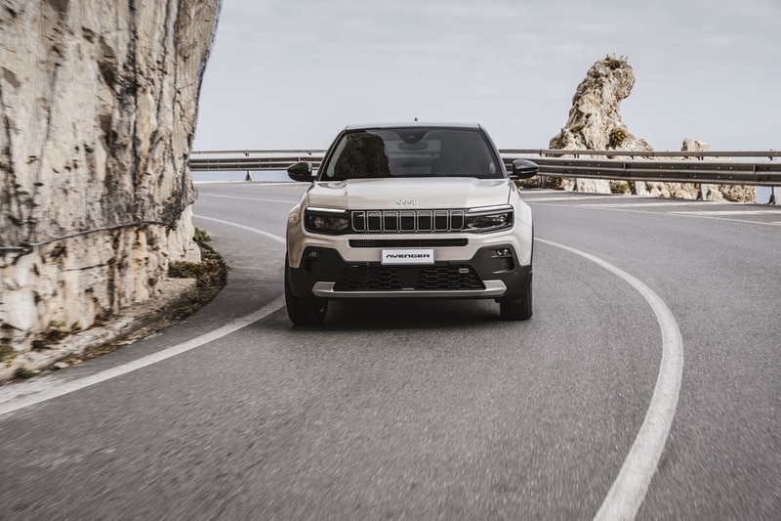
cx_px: 390
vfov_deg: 23.4
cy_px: 260
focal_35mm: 58
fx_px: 1258
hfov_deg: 34.5
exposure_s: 1/125
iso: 100
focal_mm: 58
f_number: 9
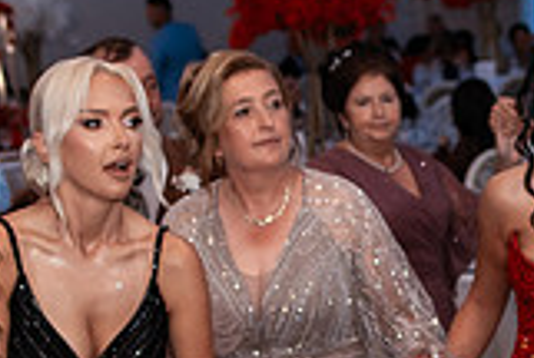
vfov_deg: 10.6
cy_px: 512
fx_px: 1872
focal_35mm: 126
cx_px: 521
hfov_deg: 15.9
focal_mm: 35
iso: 1600
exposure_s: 1/200
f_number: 2.8
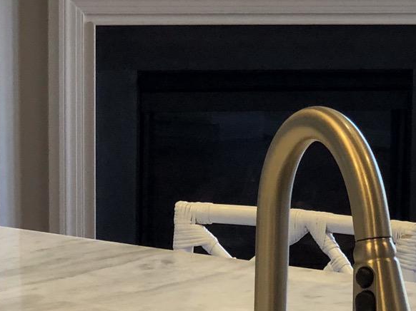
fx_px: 2198
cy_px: 189
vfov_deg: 8.1
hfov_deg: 10.8
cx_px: 293
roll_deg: -0.6
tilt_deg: -8.2
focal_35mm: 183
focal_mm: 6
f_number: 2.4
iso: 64
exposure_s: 1/60
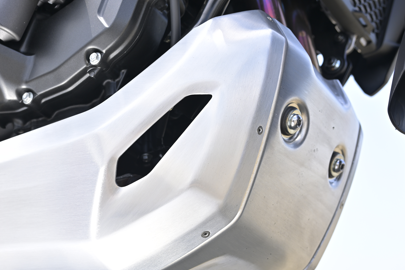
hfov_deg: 27.2
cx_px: 134
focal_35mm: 74
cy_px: 191
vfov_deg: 18.3
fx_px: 832
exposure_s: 1/320
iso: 100
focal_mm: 46
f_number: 4.5
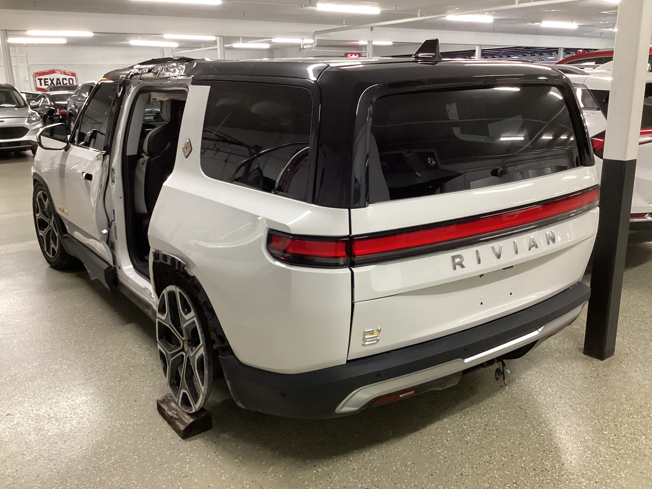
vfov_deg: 45.4
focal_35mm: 31
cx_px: 326
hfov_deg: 58.4
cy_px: 244
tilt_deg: -16.7
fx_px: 584
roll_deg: +0.4
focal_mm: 3.3
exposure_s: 1/50
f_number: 2.4
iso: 250
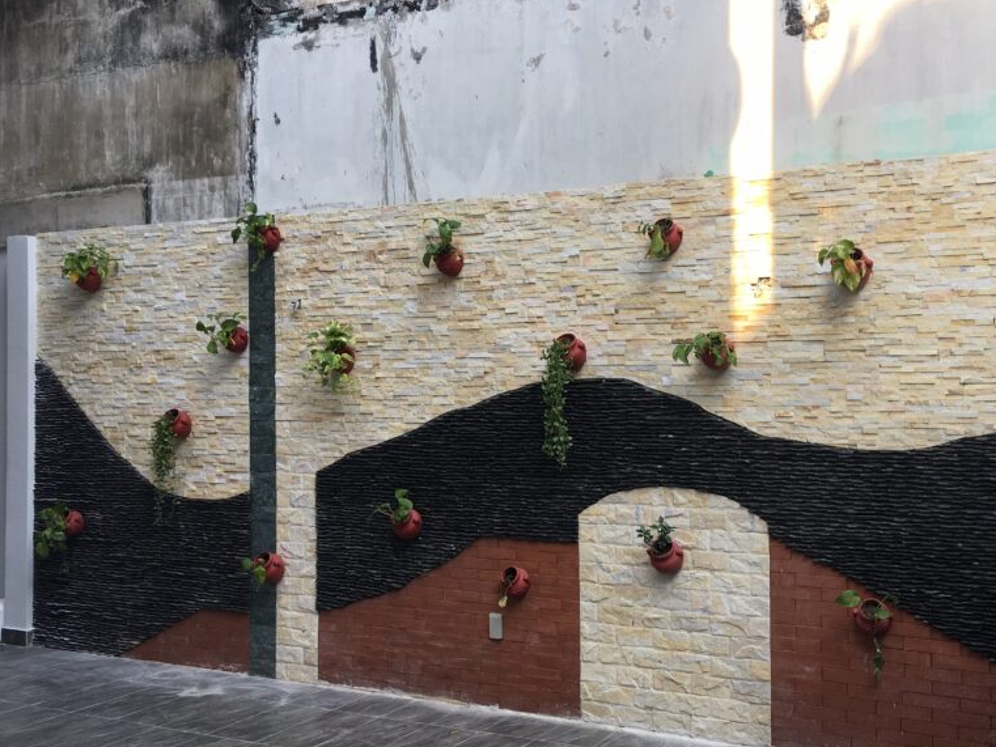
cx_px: 582
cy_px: 400
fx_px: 1122
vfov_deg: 36.8
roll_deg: +0.2
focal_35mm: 39
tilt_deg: +0.2
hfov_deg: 47.7
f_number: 2.2
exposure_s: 1/176
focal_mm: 4.15
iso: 25
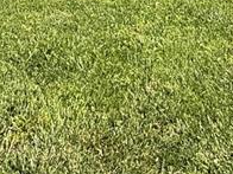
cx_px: 143
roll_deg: +1.1
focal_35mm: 73
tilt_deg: -5.0
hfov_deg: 26.6
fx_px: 491
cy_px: -169
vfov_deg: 16.0
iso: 50
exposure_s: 1/970
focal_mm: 2.22
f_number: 2.2
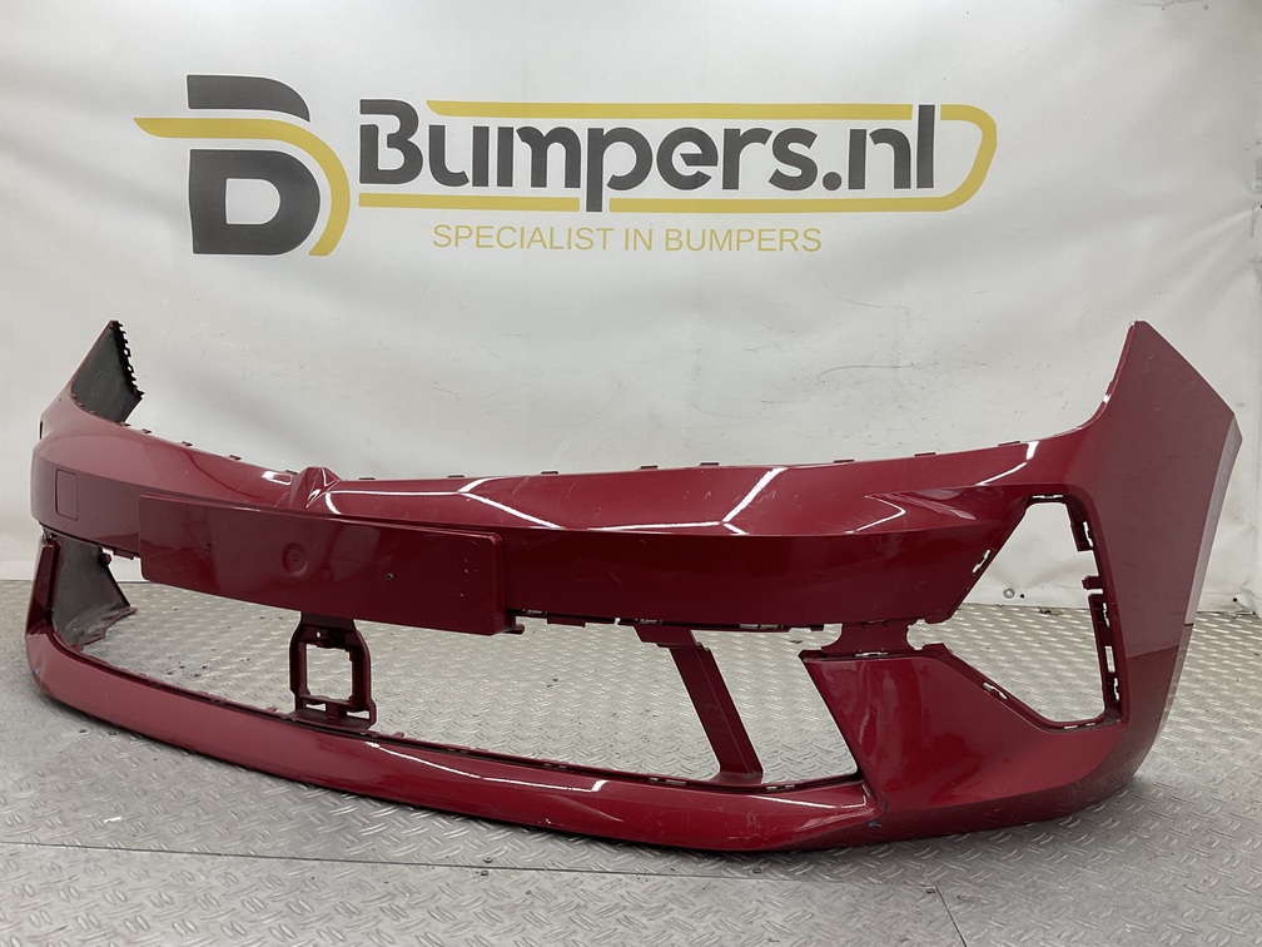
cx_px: 631
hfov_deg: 61.7
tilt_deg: -7.2
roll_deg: -2.6
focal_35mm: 29
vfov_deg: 48.2
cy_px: 474
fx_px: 1057
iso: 25
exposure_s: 1/120
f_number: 1.8
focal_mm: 3
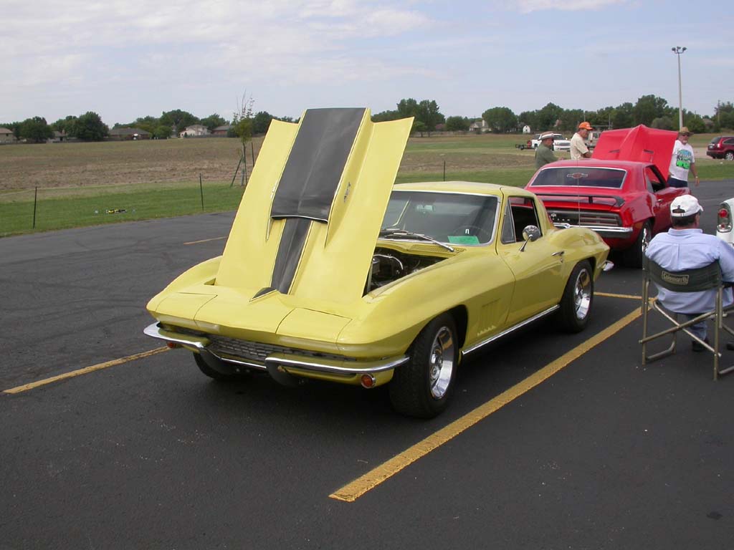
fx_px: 806
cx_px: 367
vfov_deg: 37.7
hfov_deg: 49.0
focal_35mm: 38
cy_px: 275
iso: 100
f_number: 6.7
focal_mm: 7.85
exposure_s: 1/386
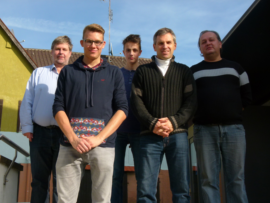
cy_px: 106
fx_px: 421
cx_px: 138
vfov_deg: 27.0
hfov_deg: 35.5
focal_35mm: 54
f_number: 4
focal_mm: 9.2
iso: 100
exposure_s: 1/500
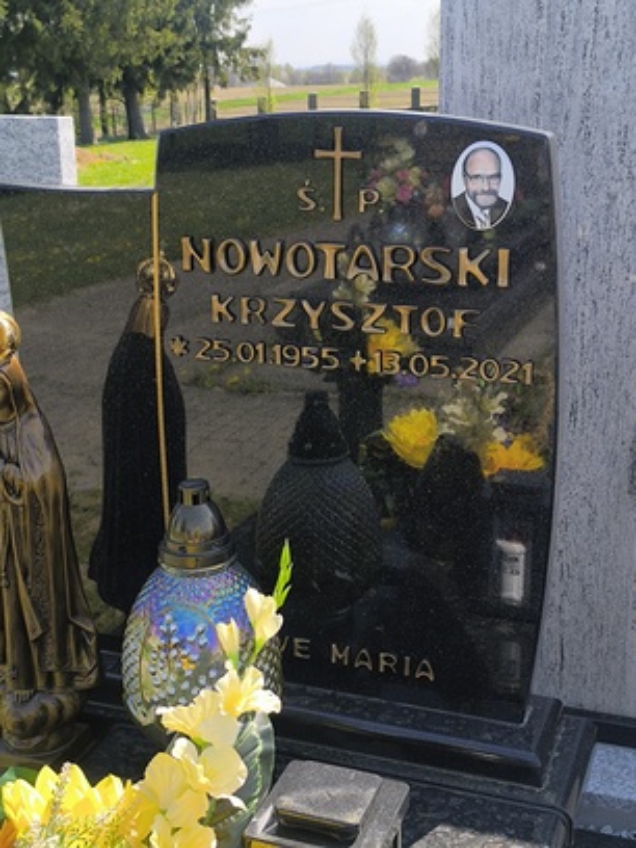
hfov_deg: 31.5
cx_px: 318
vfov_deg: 41.2
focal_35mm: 46
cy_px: 424
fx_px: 1127
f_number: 1.65
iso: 50
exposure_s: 1/561
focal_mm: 6.14
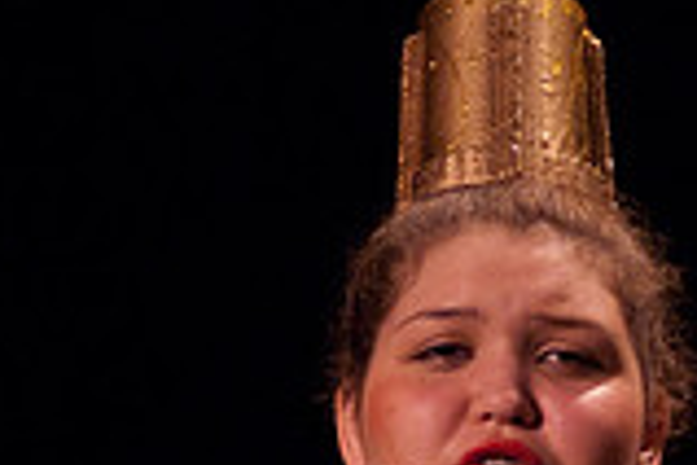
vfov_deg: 2.2
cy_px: 632
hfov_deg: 3.2
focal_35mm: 635
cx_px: -162
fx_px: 12293
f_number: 2.8
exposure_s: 1/50
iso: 1000
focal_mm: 116
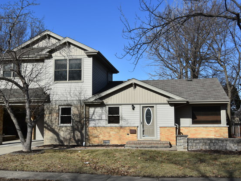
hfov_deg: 43.8
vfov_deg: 33.6
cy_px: 89
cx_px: 111
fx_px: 299
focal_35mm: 43
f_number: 8
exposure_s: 1/500
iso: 160
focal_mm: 26
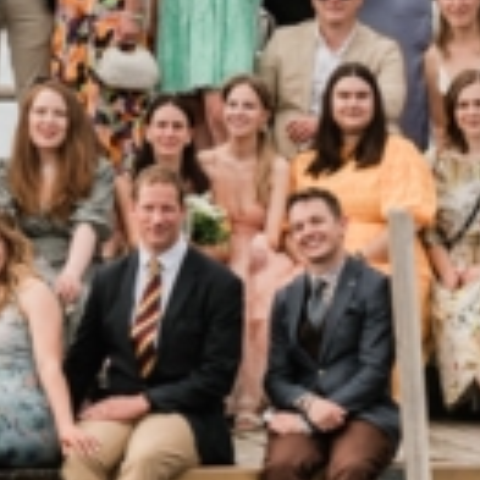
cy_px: -438
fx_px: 8079
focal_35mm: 515
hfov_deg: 3.4
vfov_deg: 3.4
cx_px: 25
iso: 160
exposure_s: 1/500
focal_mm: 50
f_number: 6.3
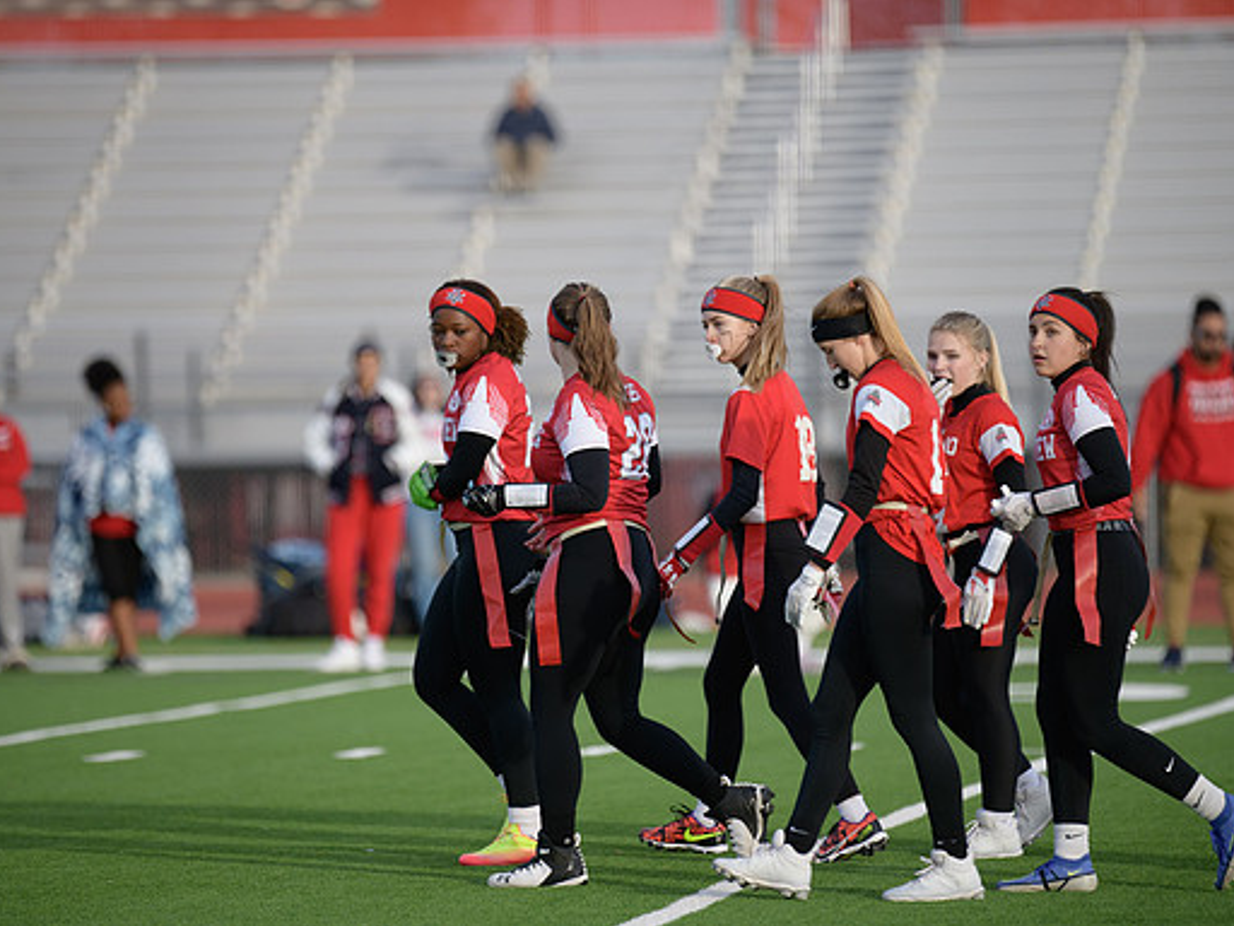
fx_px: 10481
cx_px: 610
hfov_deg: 6.7
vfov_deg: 5.1
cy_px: 464
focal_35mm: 294
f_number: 2.8
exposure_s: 1/3200
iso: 500
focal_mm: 270
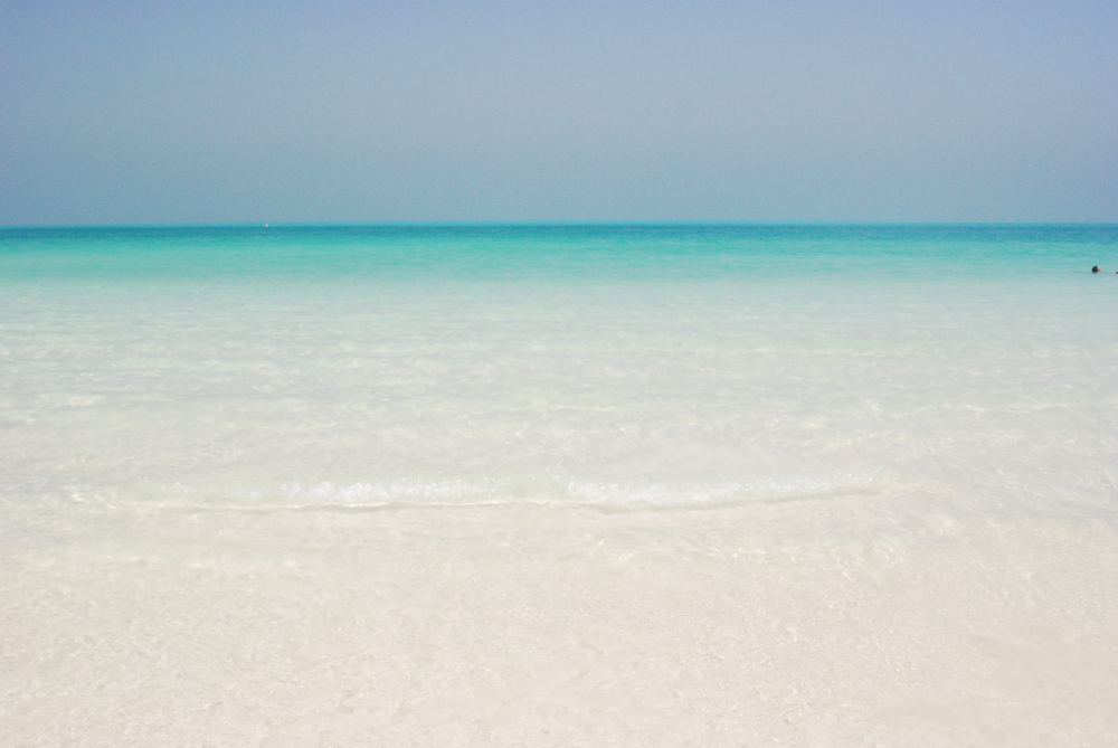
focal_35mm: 42
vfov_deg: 32.0
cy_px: 374
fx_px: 1306
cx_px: 559
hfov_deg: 46.4
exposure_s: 1/1250
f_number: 7.1
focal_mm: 28
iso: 500
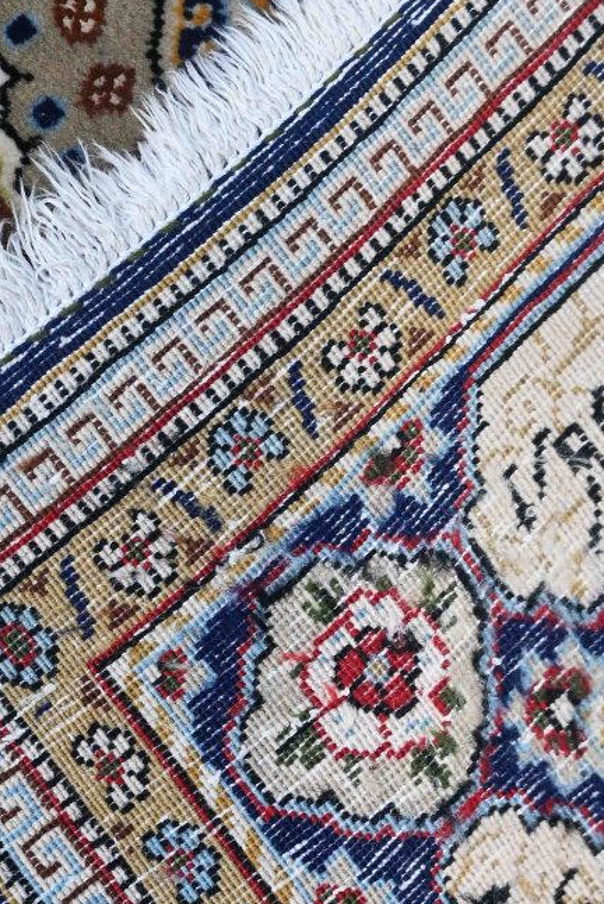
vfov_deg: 14.7
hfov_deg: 9.9
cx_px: 127
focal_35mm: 139
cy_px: 549
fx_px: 3494
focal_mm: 50
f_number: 6.3
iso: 400
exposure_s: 1/200
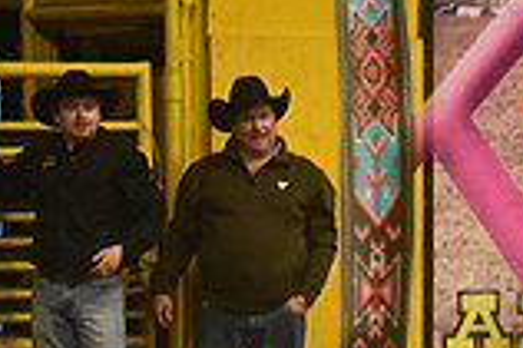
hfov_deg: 3.5
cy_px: 128
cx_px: 950
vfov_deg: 2.3
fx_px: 8548
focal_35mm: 589
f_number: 2.8
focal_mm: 160
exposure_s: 1/400
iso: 6400
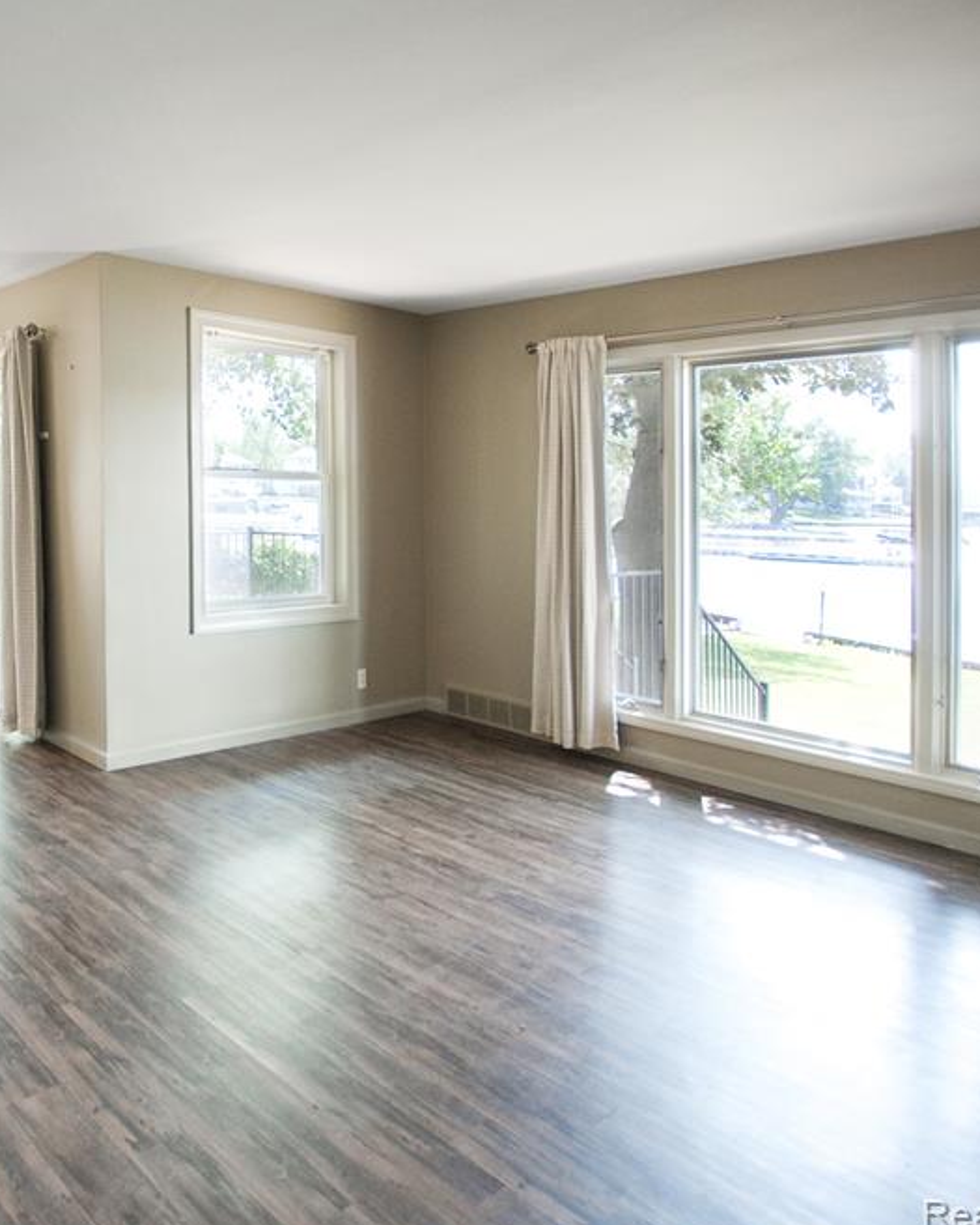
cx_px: 155
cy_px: 605
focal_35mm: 22
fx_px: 797
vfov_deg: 75.0
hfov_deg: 57.0
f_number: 3.5
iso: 640
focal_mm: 10
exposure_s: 1/60
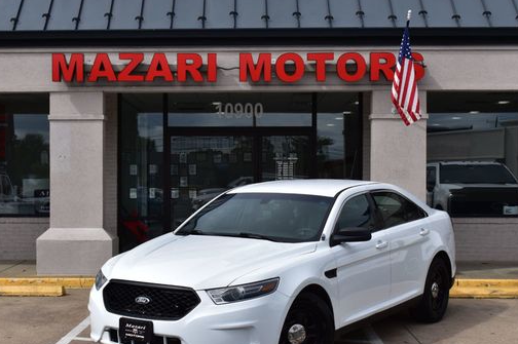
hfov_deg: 32.9
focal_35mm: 61
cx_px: 219
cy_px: 206
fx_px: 877
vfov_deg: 22.2
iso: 200
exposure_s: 1/500
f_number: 11
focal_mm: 32
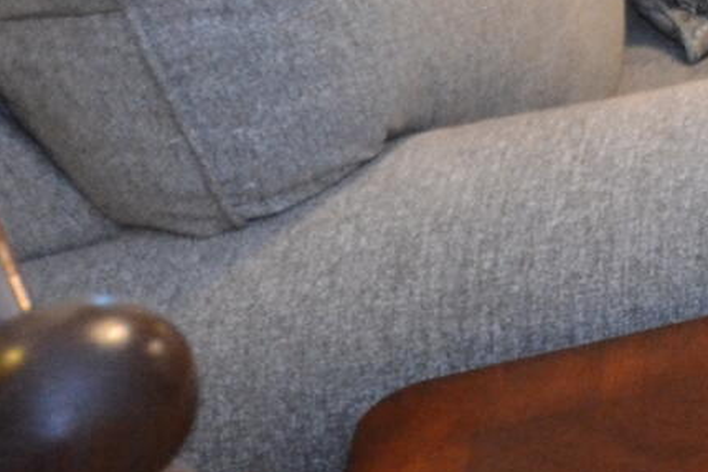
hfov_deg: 13.9
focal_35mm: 105
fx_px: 2065
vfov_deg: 10.9
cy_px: -693
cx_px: 1682
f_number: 3.5
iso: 1100
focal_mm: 10
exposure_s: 1/15
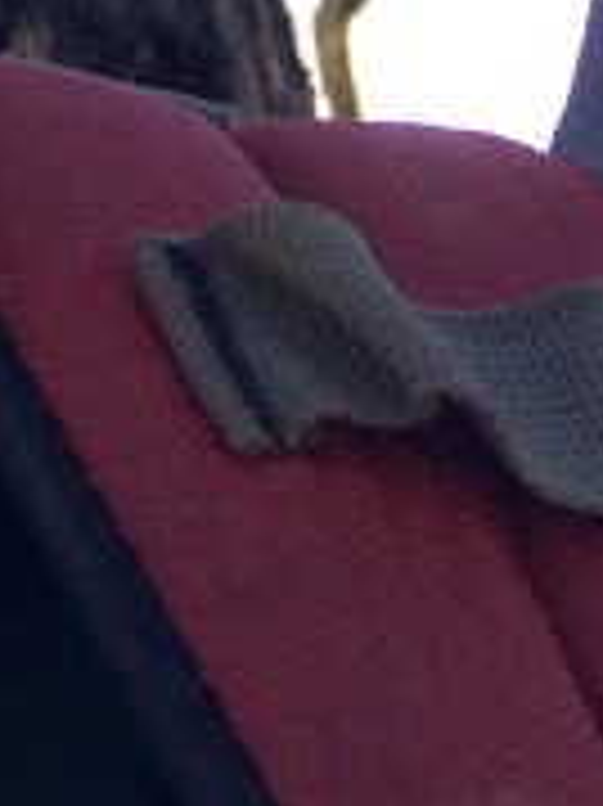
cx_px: -585
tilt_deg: +46.7
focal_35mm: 221
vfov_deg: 7.3
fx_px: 5139
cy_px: -2092
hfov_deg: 6.5
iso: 32
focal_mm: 4.15
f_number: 2.2
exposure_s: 1/471
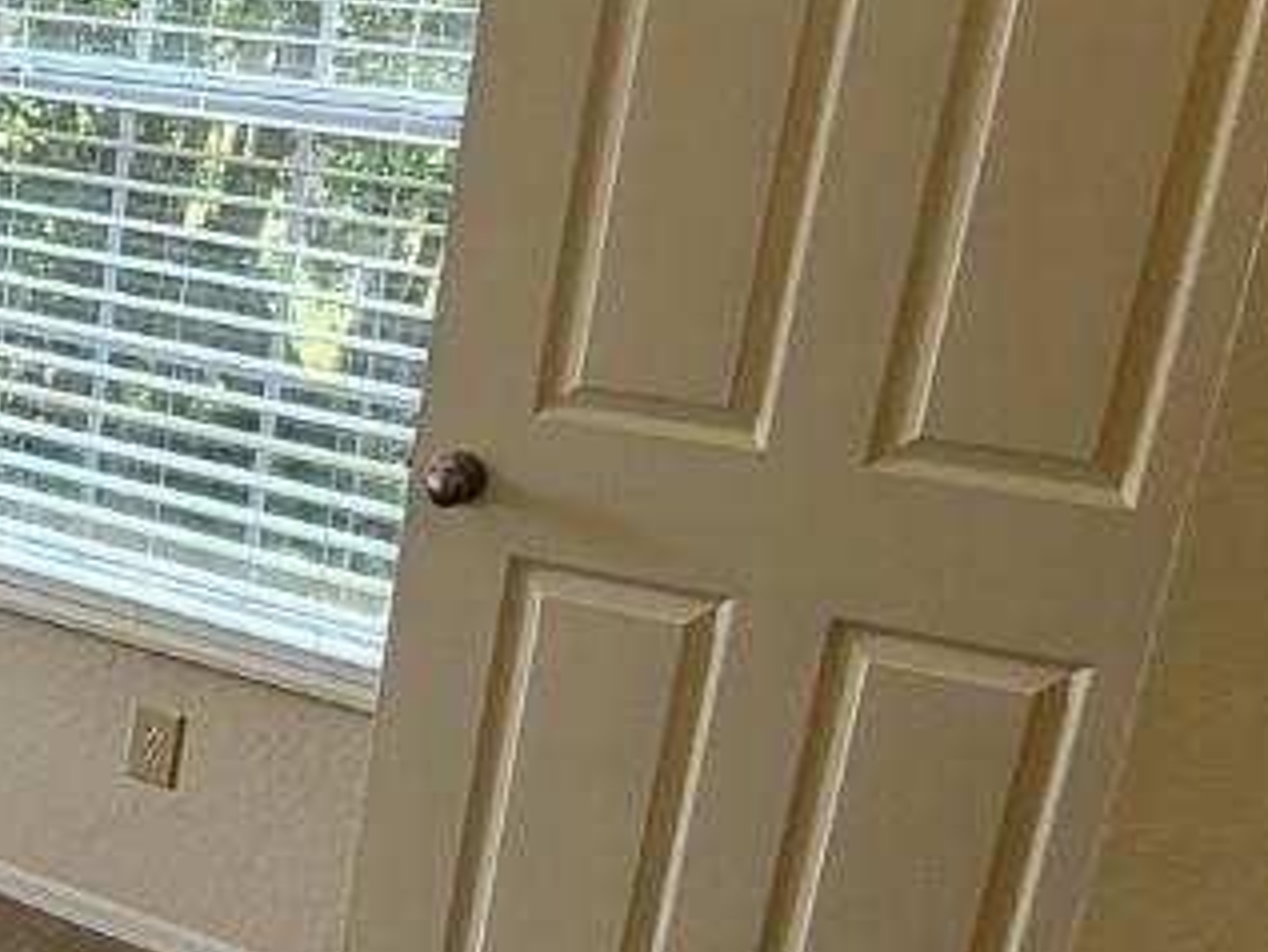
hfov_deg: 26.6
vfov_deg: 24.8
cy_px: 584
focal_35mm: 59
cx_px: -464
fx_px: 2162
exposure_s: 1/120
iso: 80
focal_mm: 1.74
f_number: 2.2
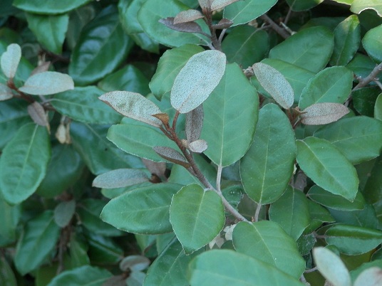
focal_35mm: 140
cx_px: 191
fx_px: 1545
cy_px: 143
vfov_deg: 10.6
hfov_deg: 14.1
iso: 200
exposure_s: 1/40
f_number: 5.4
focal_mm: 25.1
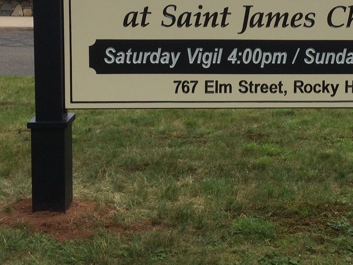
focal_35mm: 66
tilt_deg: -7.6
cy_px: 25
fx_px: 673
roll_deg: +1.5
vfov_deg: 21.7
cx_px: 265
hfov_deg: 28.9
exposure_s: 1/1580
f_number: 2.2
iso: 32
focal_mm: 4.15
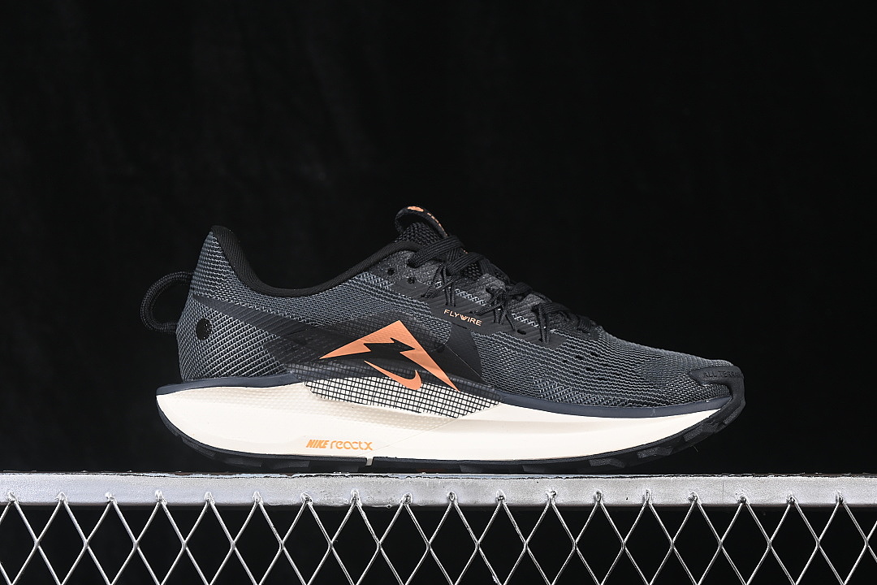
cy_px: 292
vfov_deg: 18.2
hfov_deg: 27.0
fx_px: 1827
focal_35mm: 75
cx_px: 438
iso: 160
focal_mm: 50
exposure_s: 1/60
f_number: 6.3
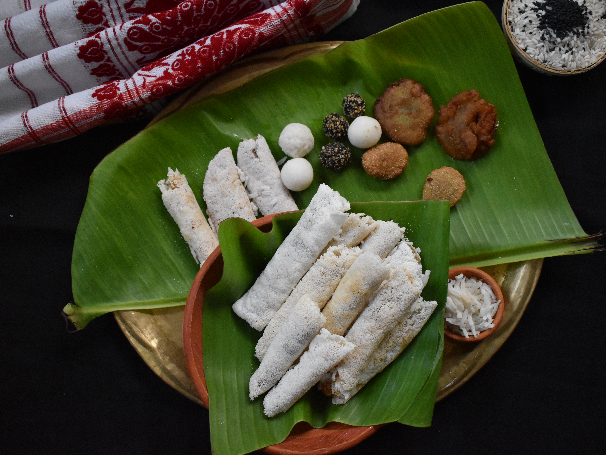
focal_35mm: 38
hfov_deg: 49.5
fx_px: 657
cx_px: 303
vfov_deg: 38.1
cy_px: 229
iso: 3200
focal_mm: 23
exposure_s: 1/200
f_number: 3.8
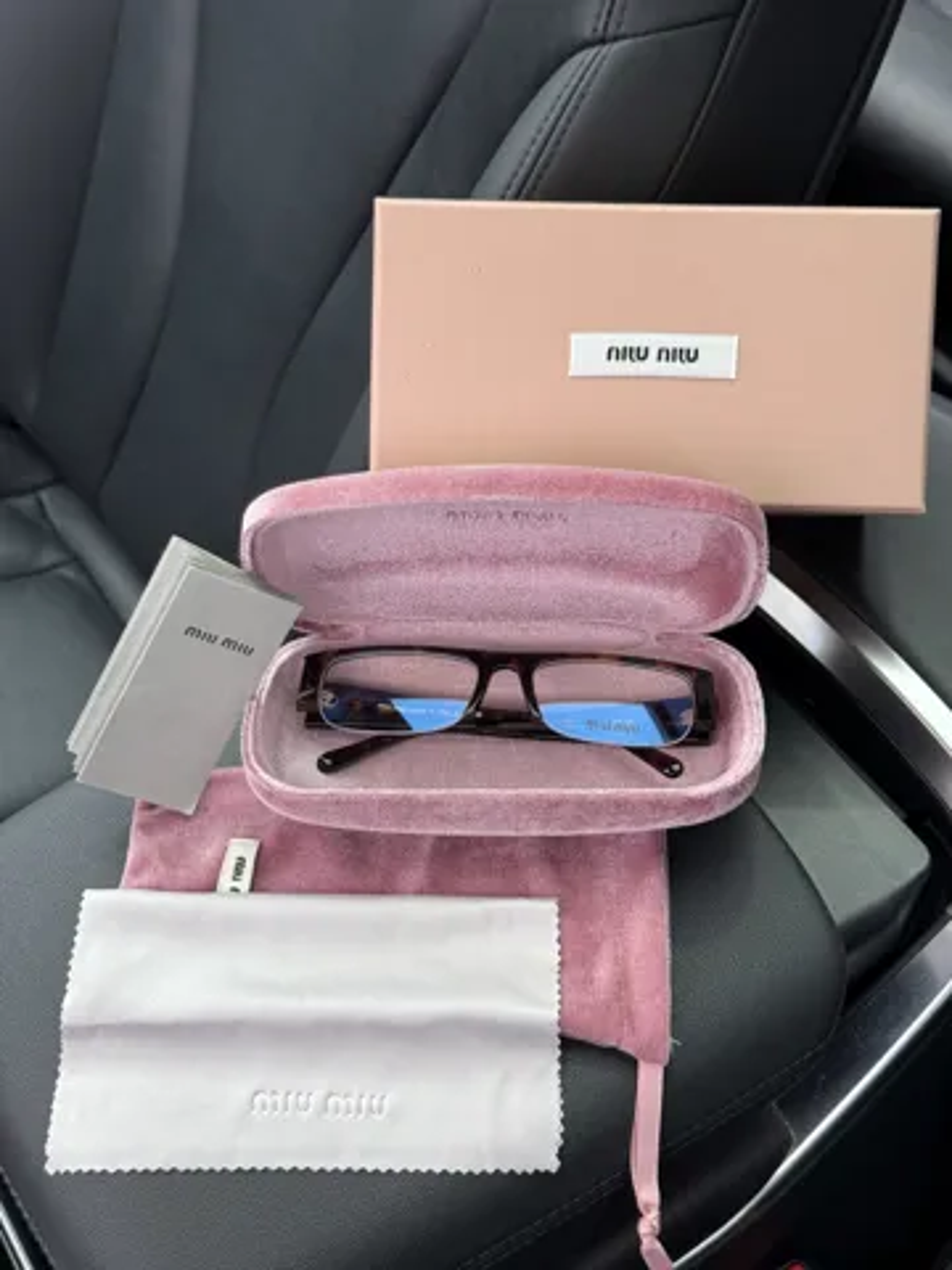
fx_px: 1760
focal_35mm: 48
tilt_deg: -50.0
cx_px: 476
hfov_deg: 30.3
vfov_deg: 39.7
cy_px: 635
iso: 80
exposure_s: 1/121
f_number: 1.78
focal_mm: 6.76
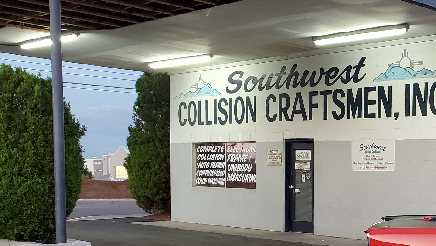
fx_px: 705
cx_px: 449
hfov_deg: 31.4
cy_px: 219
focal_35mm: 61
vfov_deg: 19.4
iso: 250
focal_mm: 4.3
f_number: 2.4
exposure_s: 1/40
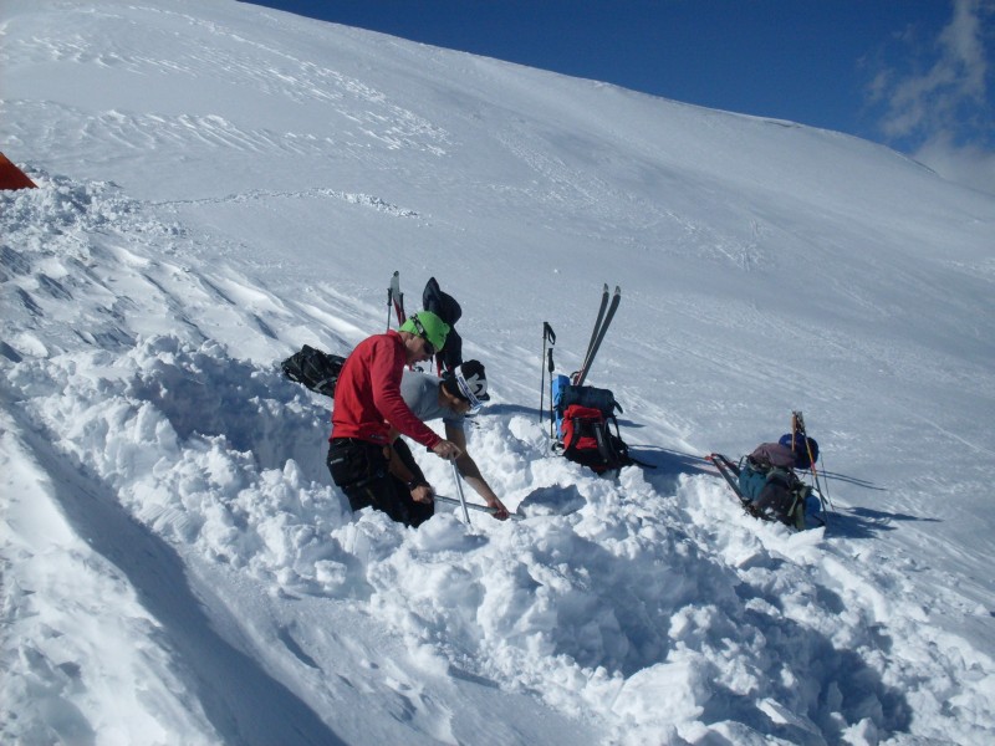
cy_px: 373
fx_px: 1092
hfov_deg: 49.0
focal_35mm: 38
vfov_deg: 37.7
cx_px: 498
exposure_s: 1/1000
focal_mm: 6.3
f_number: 8.4
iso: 100
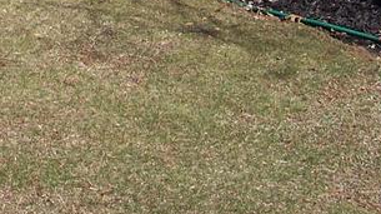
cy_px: -343
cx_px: -81
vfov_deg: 6.7
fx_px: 1716
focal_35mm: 170
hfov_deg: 12.4
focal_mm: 5.85
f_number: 2.8
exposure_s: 1/1000
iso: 64
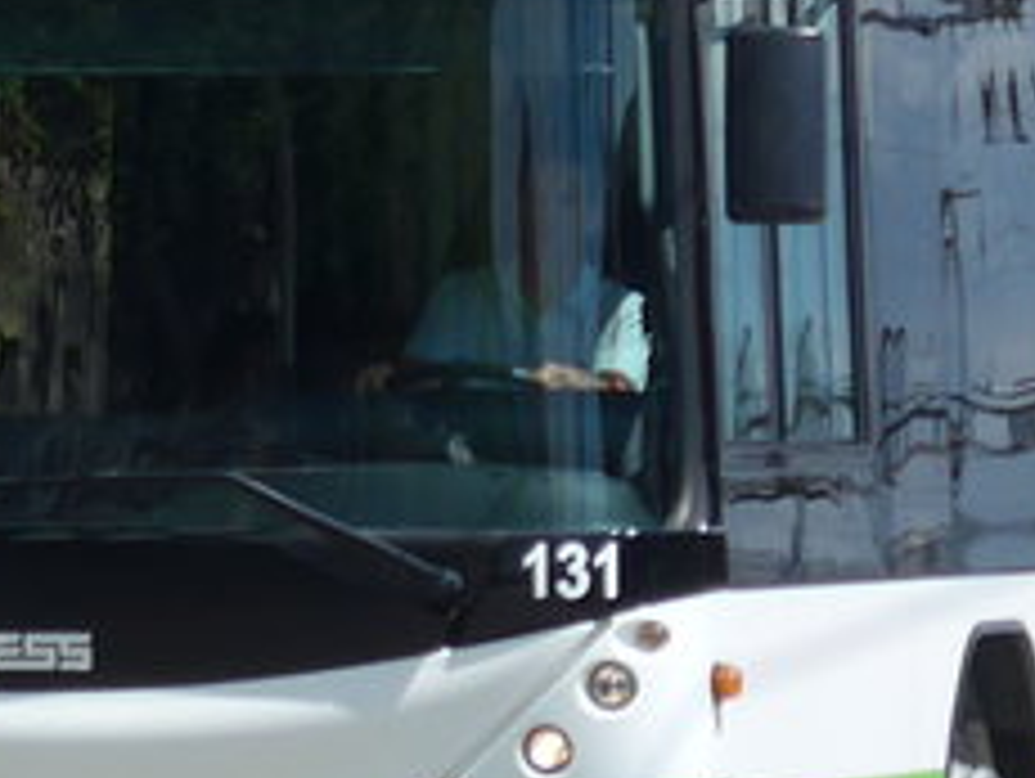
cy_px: -270
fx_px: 12481
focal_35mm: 417
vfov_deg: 3.6
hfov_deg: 4.7
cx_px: -171
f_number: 4.4
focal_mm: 16
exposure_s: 1/500
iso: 80
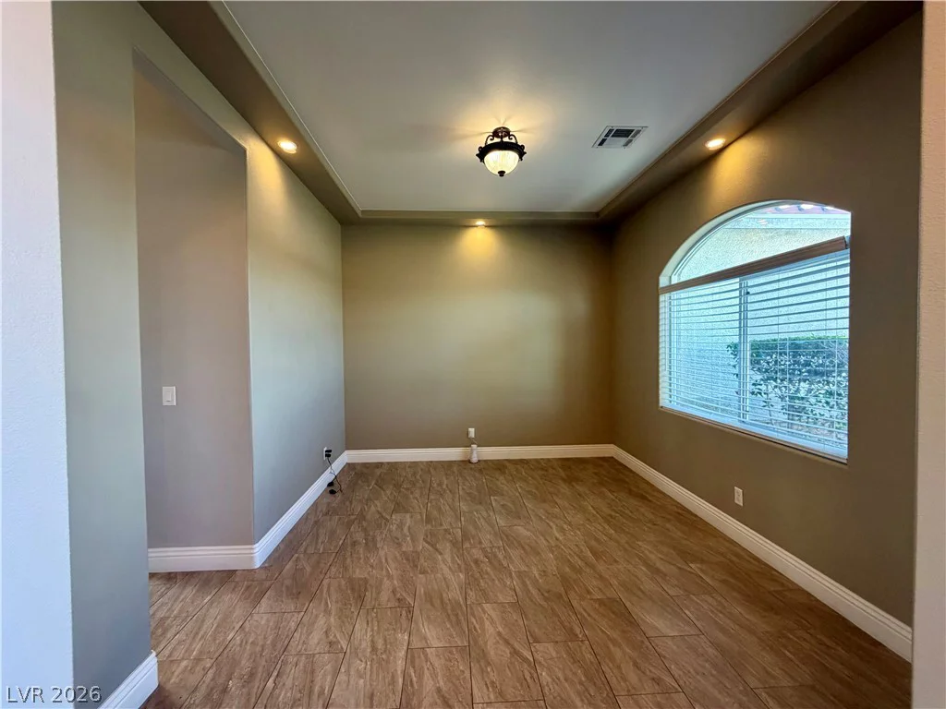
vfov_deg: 85.7
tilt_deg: -1.0
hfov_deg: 102.1
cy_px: 354
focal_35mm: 14
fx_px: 383
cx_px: 473
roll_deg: +0.5
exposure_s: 1/120
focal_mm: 2.22
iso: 250
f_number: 2.2
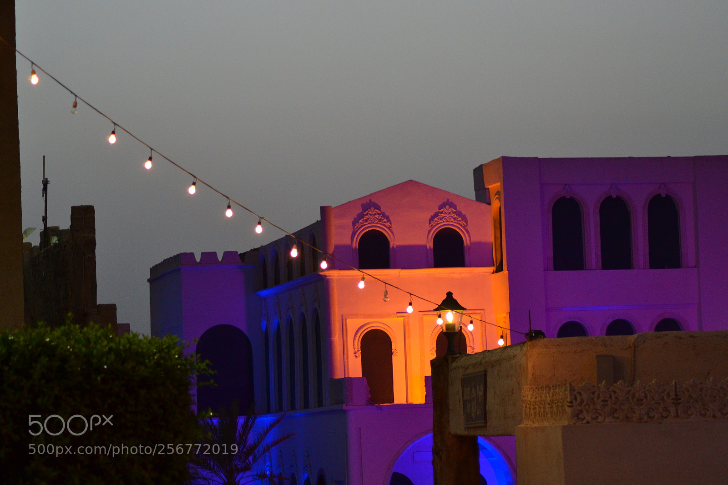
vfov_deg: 6.8
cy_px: 242
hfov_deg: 10.2
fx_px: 4094
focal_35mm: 202
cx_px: 364
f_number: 4.2
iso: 900
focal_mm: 135
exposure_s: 1/125
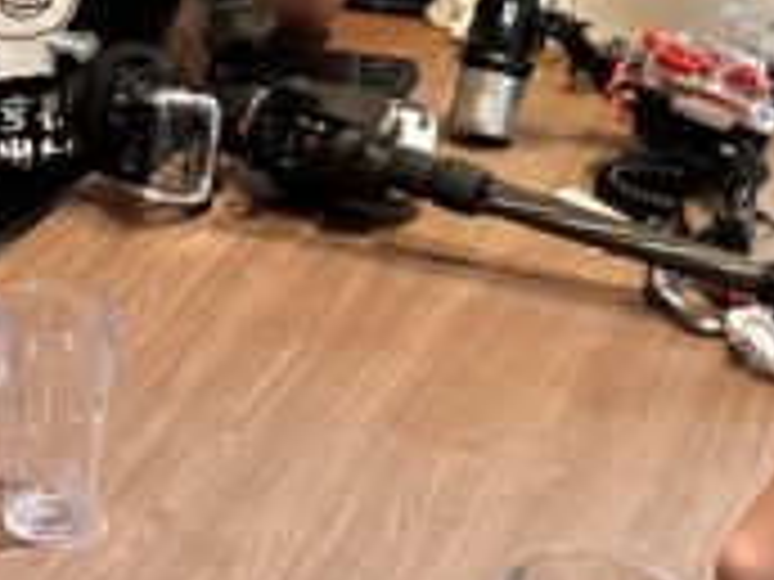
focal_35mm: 107
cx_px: -36
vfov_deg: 13.6
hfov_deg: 17.8
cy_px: -27
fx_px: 2392
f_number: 1.9
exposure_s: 1/60
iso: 160
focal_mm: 2.69
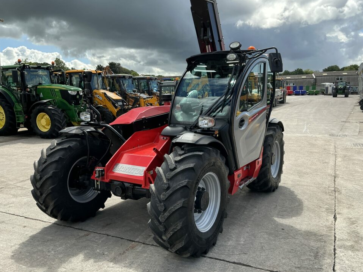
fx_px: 315
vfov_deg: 46.8
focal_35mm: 30
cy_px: 143
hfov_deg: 60.0
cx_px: 182
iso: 25
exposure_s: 1/912
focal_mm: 3
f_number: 1.8
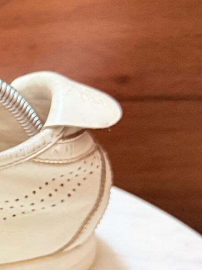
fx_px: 802
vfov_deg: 18.9
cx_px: -135
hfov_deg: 13.2
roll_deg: +6.8
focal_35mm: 103
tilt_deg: -32.4
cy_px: 206
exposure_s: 1/50
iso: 400
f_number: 1.78
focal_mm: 6.76
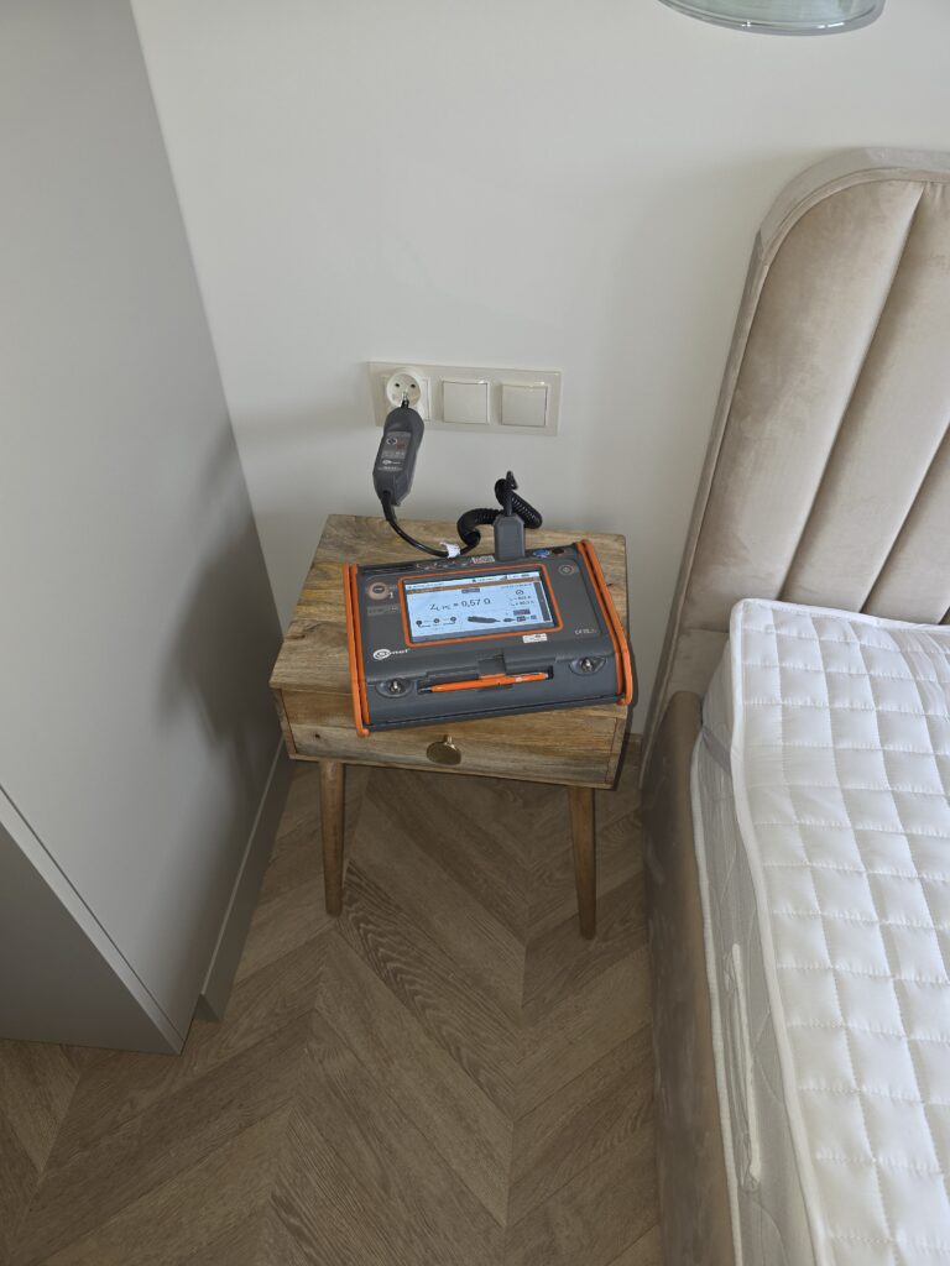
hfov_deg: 58.9
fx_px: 842
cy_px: 633
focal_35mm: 23
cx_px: 475
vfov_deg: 73.9
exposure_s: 1/50
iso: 80
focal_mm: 6.3
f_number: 1.7
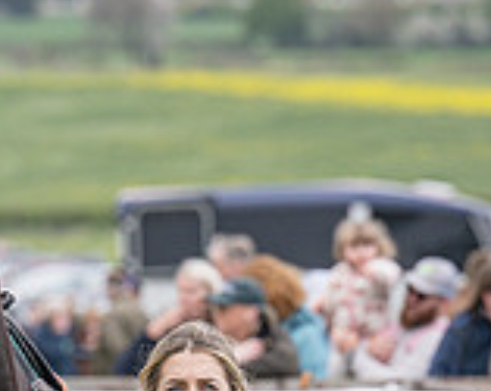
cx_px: 84
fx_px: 10240
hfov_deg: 2.7
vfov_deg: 2.2
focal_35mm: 706
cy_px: 603
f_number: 4.5
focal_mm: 170
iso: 400
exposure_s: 1/1000
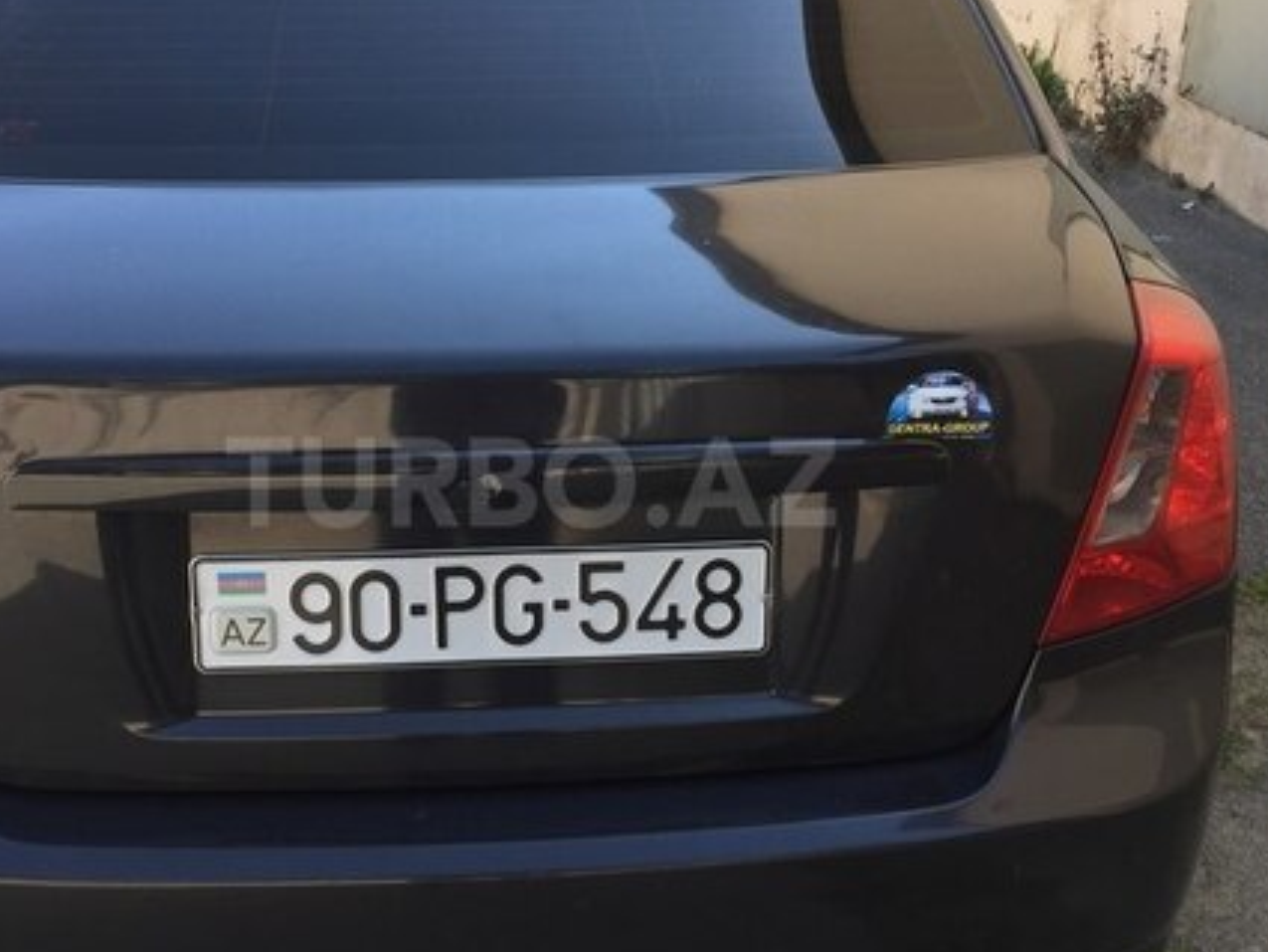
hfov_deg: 41.9
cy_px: 482
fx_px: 1649
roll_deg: +0.7
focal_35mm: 45
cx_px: 531
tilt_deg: -27.1
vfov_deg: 32.2
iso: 32
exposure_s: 1/388
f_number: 2.2
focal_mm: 4.15
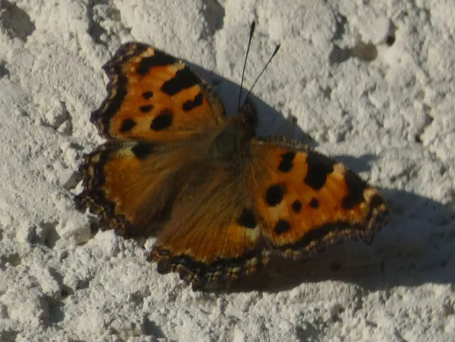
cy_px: 162
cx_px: 234
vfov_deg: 1.1
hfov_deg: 1.4
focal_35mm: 1376
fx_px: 18094
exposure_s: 1/250
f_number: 8
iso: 80
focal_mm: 215
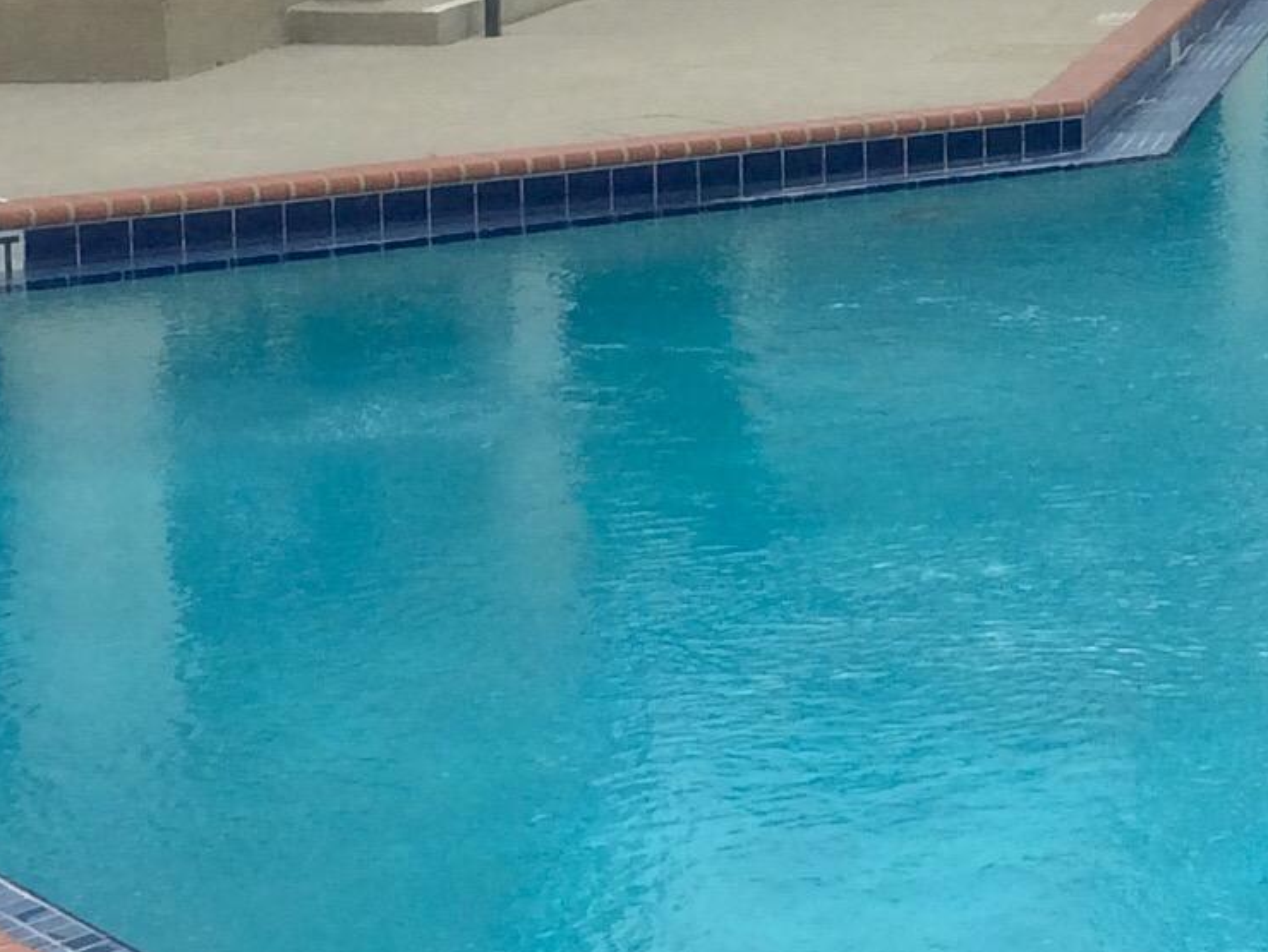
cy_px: 196
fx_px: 4105
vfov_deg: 13.2
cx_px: 1054
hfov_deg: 17.4
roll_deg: +2.8
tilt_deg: -9.9
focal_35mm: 112
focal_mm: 3.3
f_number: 2.4
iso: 32
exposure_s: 1/681
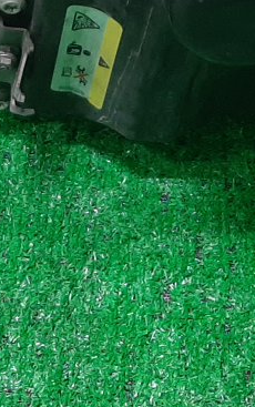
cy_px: -130
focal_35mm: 108
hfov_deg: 12.1
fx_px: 1199
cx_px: 161
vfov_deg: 17.9
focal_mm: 3.93
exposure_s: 1/50
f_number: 1.7
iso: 172
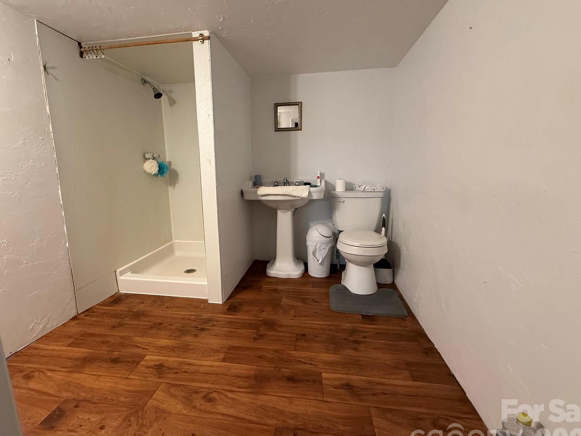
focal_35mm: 16
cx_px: 273
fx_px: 269
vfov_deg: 78.1
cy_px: 214
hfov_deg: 94.4
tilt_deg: -9.7
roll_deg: +0.3
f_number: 2.2
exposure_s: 1/60
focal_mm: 2.22
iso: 500
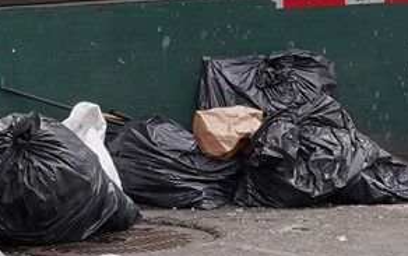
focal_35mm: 244
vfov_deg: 5.2
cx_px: -446
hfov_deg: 8.1
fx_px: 2715
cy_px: -415
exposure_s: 1/100
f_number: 14
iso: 400
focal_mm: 35
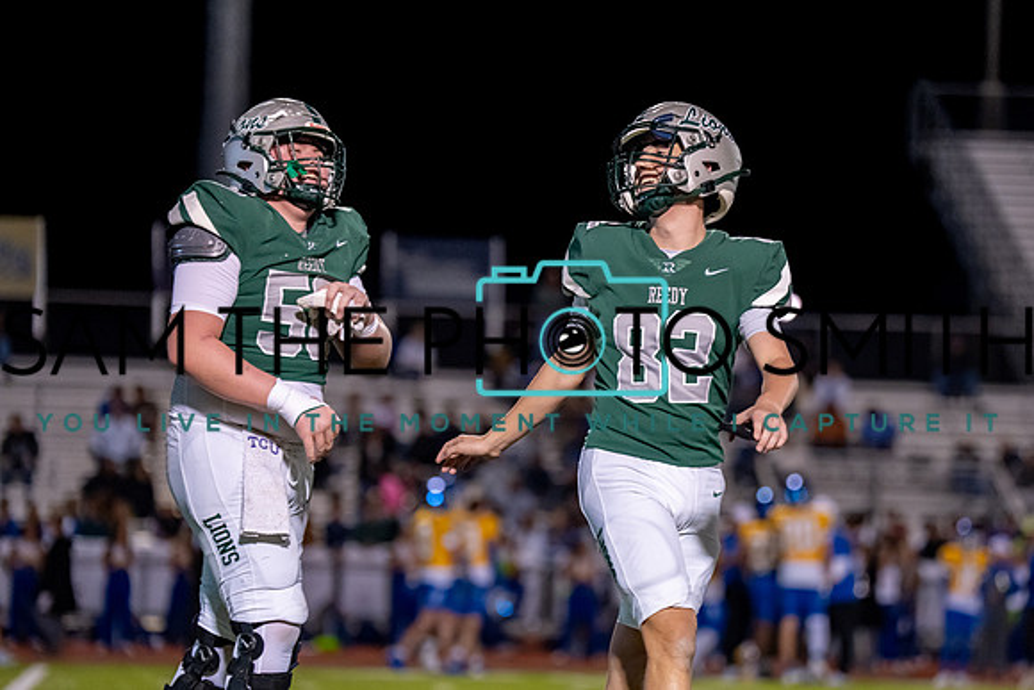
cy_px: 384
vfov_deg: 8.0
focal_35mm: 172
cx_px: 590
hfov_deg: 12.0
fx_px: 4928
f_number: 2.8
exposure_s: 1/1000
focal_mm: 149
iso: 3200
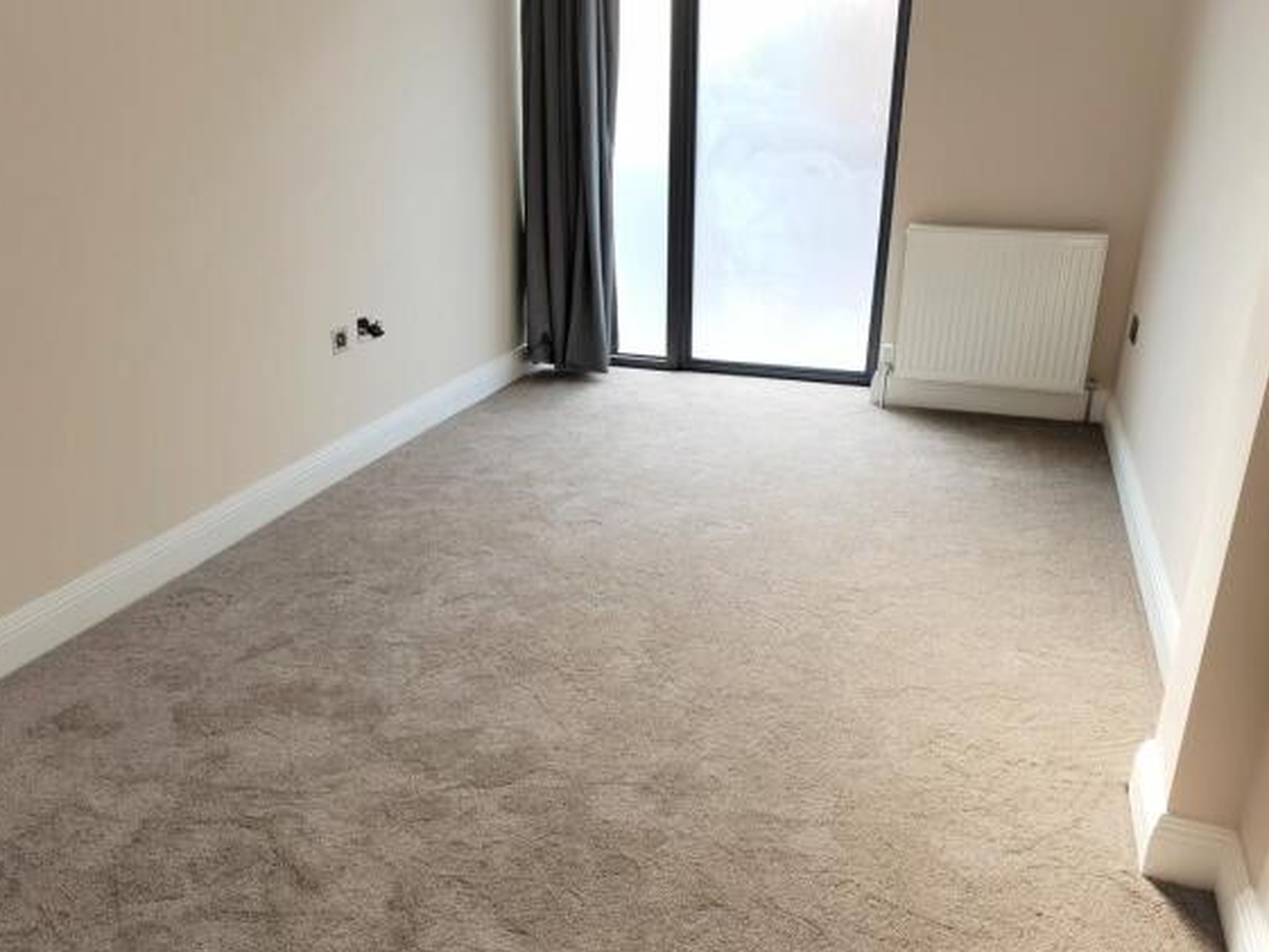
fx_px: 990
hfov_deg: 65.3
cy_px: 474
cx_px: 628
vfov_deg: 51.4
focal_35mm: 27
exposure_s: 1/50
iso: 50
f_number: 2.4
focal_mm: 4.3
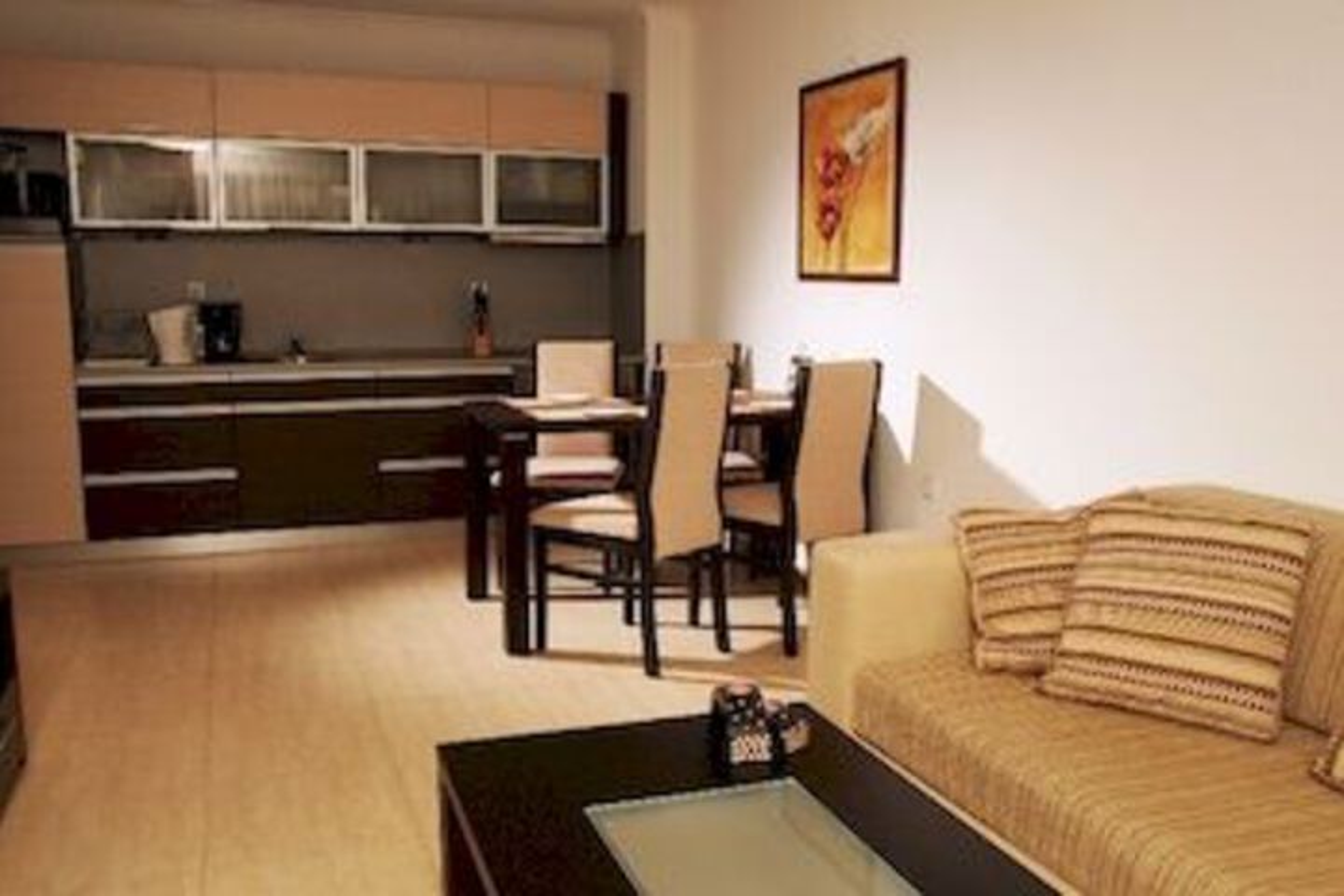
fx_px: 1120
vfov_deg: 43.6
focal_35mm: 30
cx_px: 672
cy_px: 448
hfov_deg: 61.9
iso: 200
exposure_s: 1/100
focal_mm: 20
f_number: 7.1
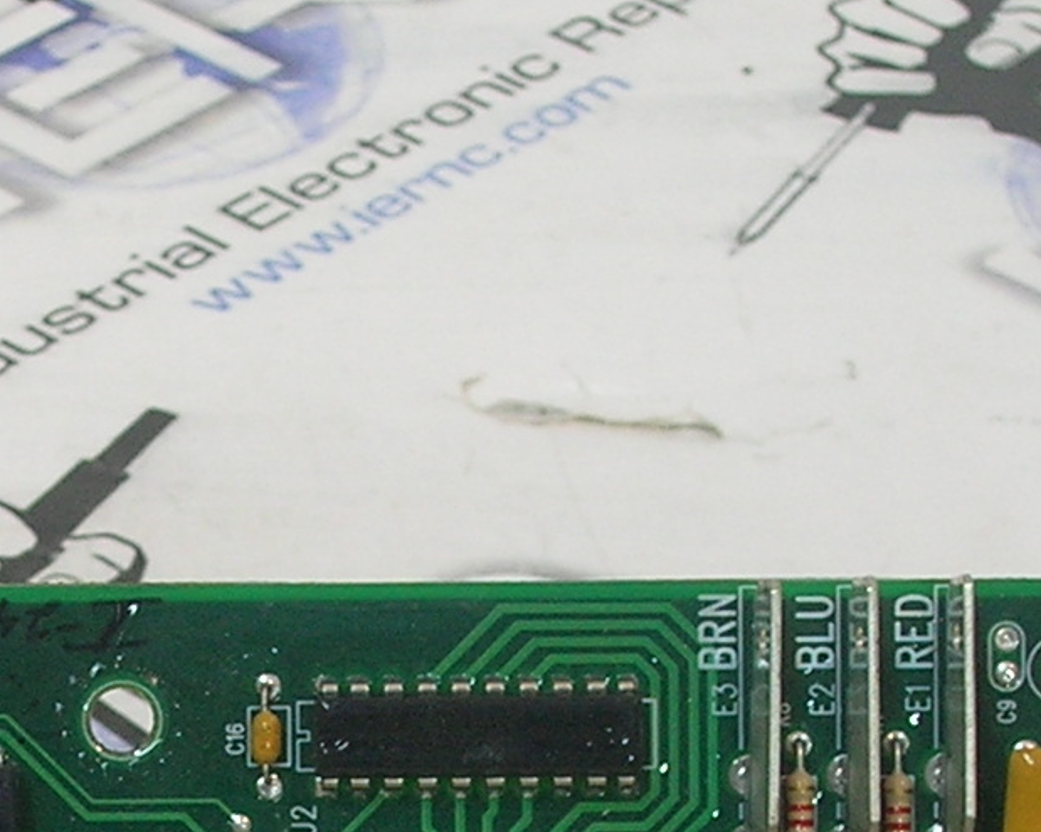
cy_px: 1002
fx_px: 6438
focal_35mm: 209
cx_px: 10
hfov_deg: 9.2
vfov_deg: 7.3
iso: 69
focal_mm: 9.7
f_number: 3.5
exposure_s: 1/4.2
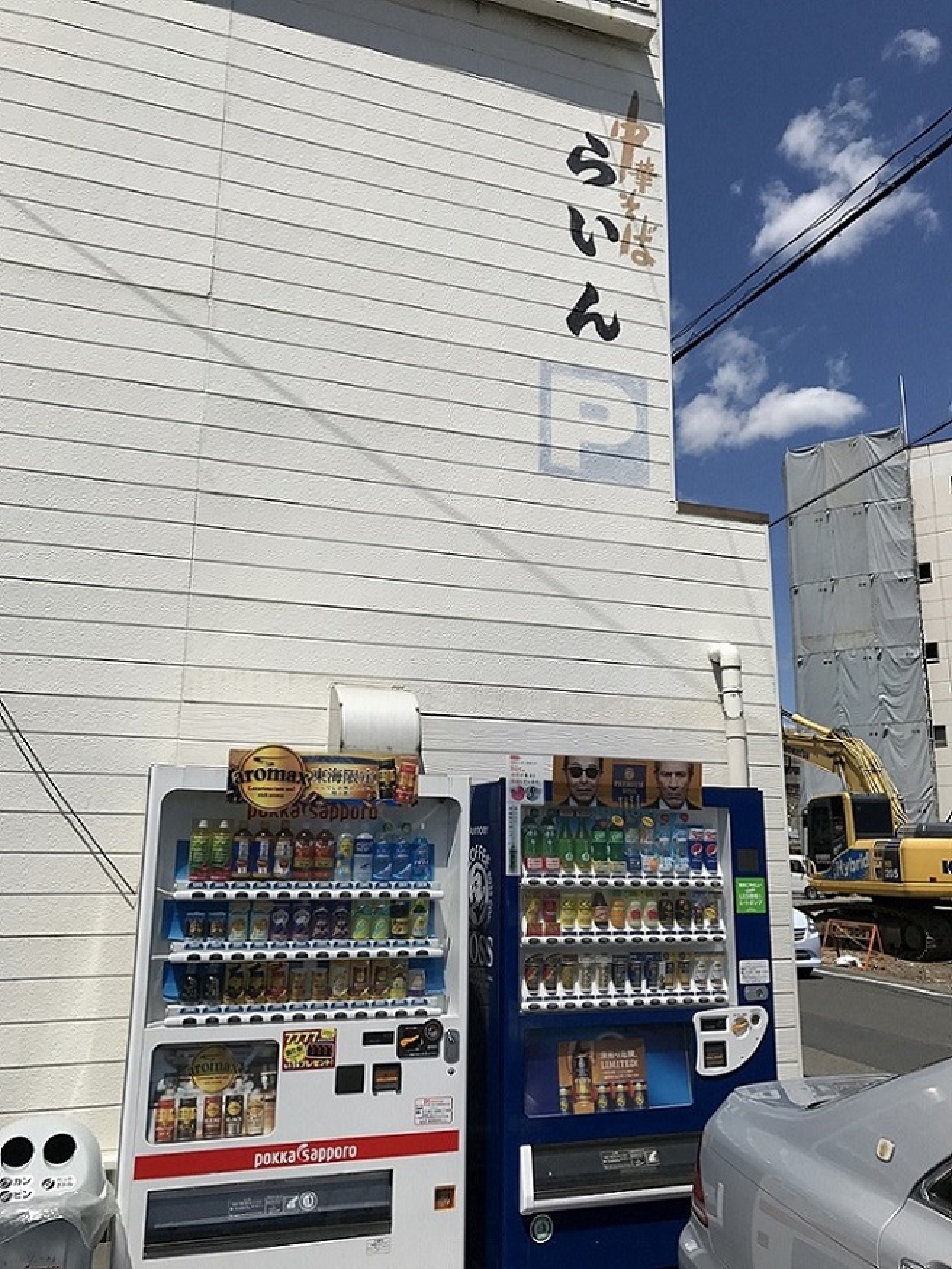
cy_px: 634
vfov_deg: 63.4
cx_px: 476
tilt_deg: +12.5
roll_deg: -0.9
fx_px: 1026
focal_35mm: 28
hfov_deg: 49.8
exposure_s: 1/5051
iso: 20
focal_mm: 3.99
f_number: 1.8
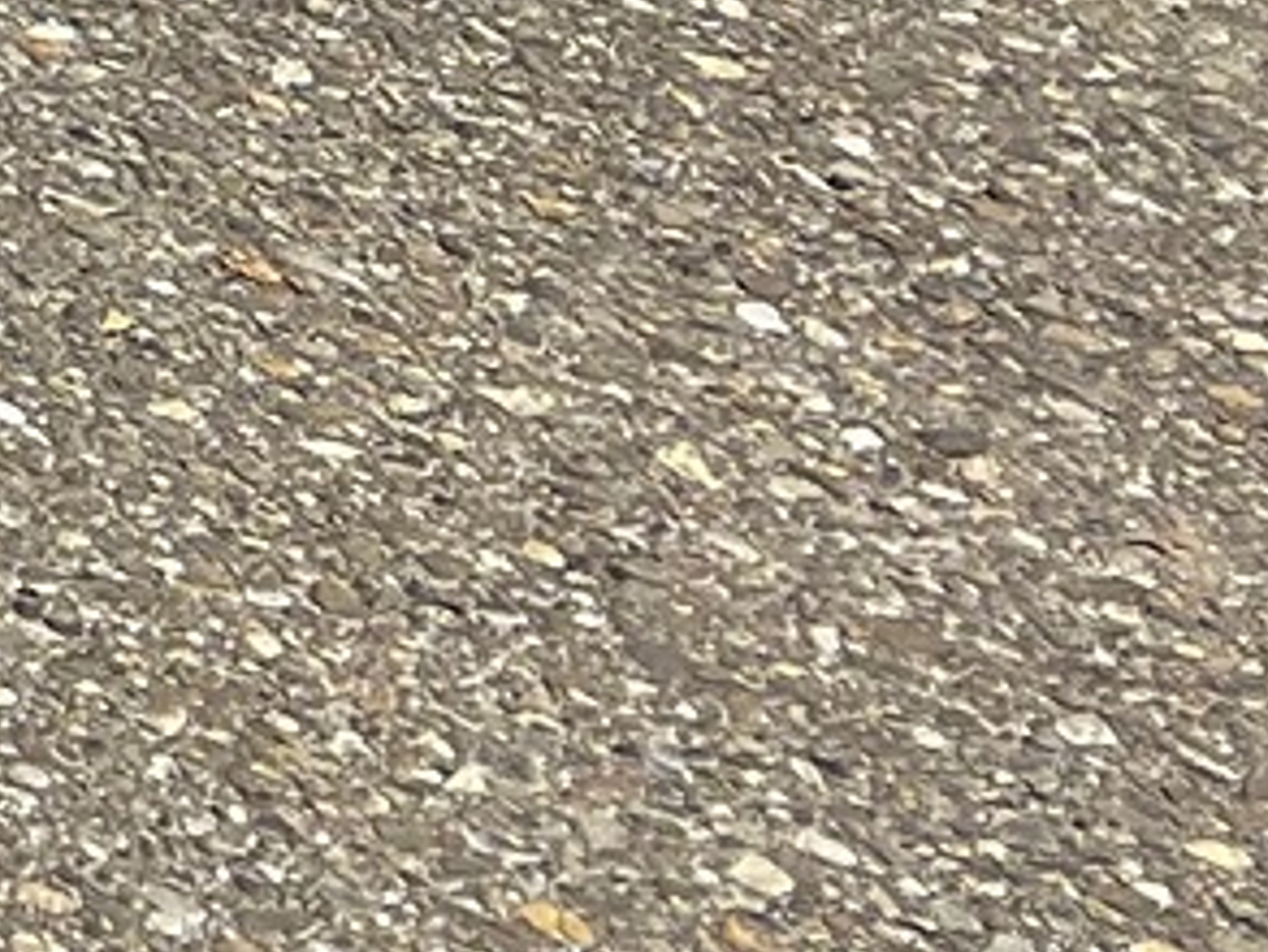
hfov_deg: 8.8
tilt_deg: -12.0
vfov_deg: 7.5
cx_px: -2666
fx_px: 6560
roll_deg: -1.6
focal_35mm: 179
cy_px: -1644
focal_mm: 5.7
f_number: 1.5
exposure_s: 1/607
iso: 50
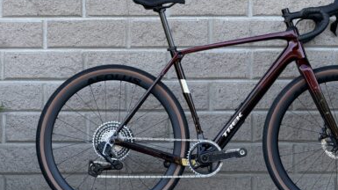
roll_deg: +0.1
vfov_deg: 7.1
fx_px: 1523
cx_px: 205
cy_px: 31
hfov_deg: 12.7
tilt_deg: +1.5
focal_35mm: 170
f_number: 2.8
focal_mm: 16.89
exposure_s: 1/121
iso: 64
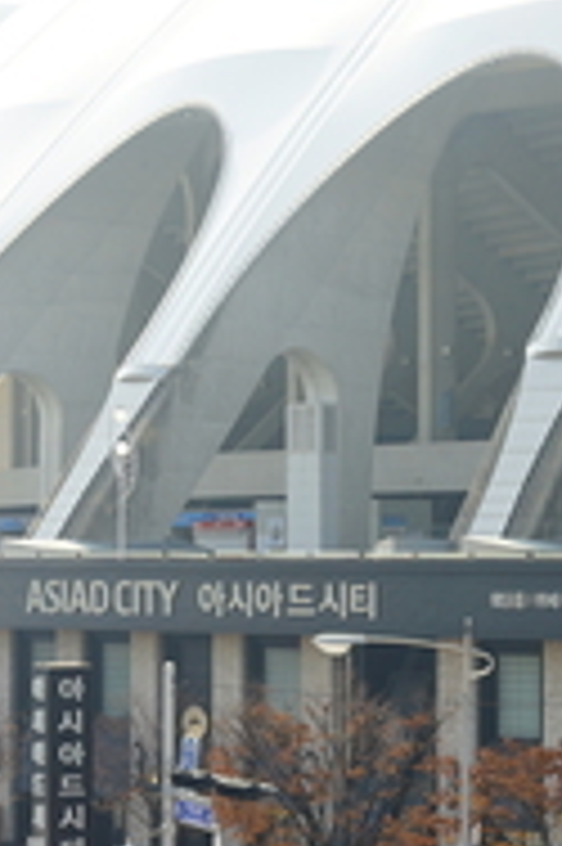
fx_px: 3050
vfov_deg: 15.8
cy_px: 540
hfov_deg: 10.5
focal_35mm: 130
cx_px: 371
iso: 100
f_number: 5
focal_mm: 35
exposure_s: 1/200
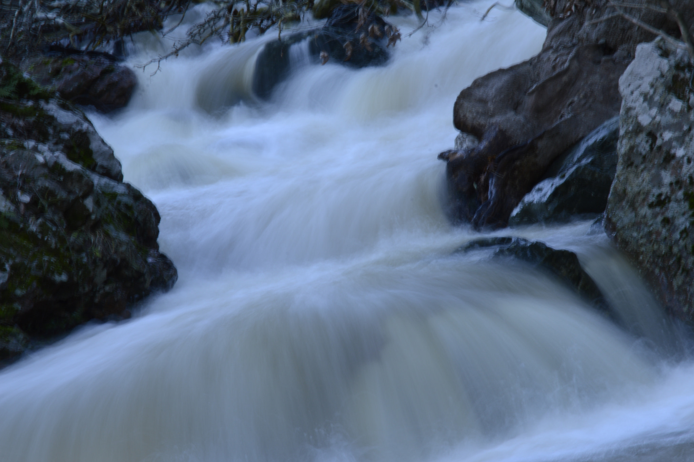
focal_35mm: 300
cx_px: 347
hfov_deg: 6.9
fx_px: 5779
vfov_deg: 4.6
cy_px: 231
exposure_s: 1
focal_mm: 200
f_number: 32
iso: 100
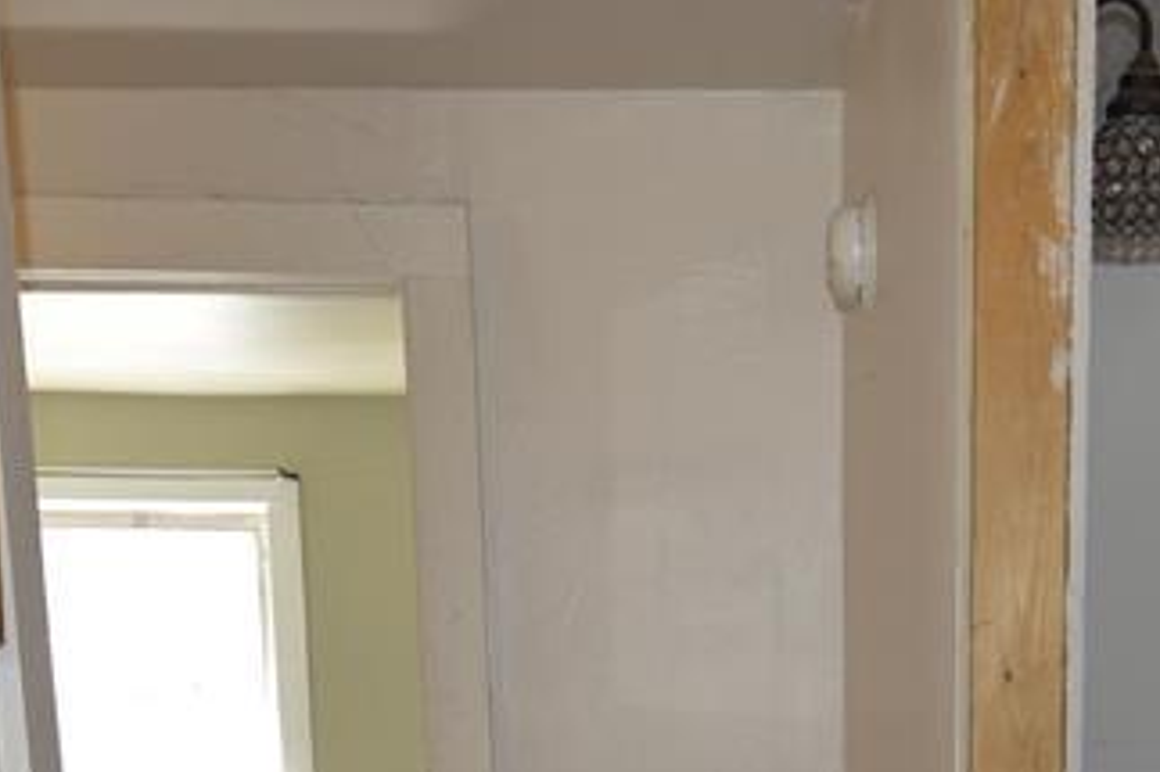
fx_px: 1836
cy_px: 1041
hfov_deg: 34.3
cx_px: 876
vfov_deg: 21.2
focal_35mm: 57
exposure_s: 1/100
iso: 400
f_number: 4
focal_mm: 12
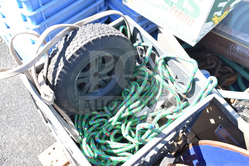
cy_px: 83
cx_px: 124
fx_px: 249
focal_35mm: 36
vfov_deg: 36.9
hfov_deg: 53.1
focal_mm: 24
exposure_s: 1/125
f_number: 5.6
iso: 200
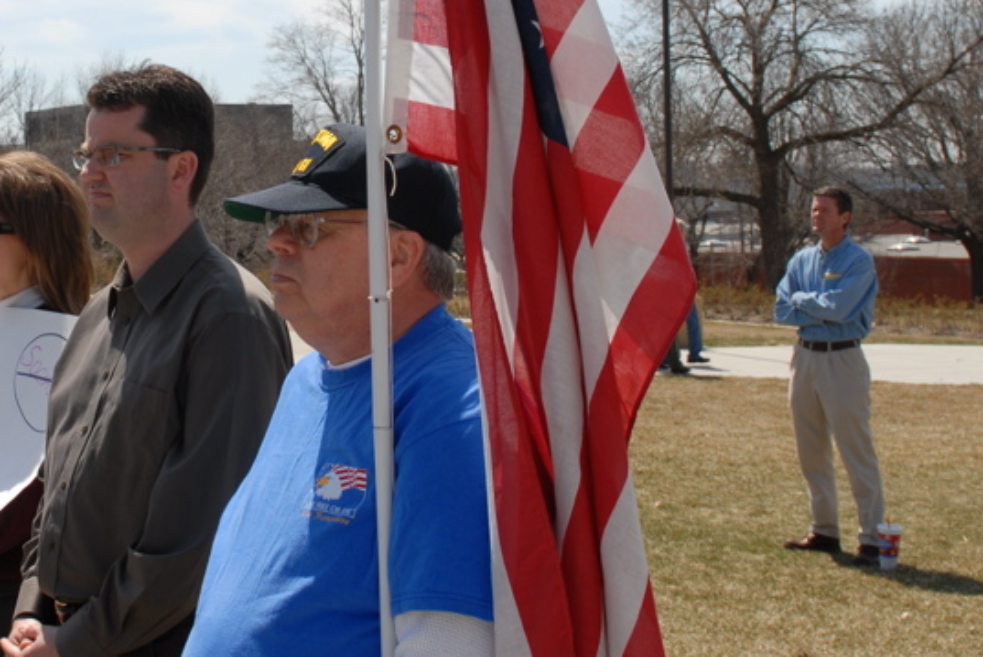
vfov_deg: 20.1
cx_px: 162
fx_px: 1831
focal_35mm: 67
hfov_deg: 29.2
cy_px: 131
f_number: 8
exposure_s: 1/250
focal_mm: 24
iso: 100
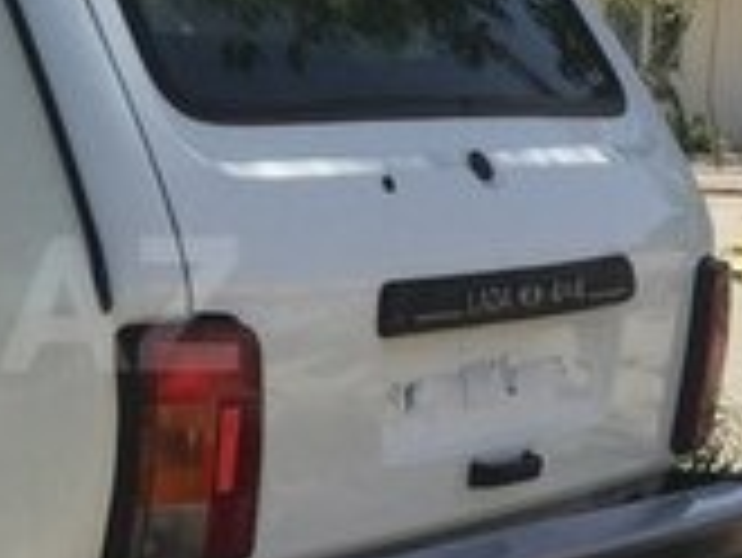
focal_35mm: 116
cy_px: 304
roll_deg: -1.8
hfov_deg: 16.1
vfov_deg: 12.8
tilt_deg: -4.1
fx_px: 2488
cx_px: -220
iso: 32
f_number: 2.2
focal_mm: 4.15
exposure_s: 1/1721
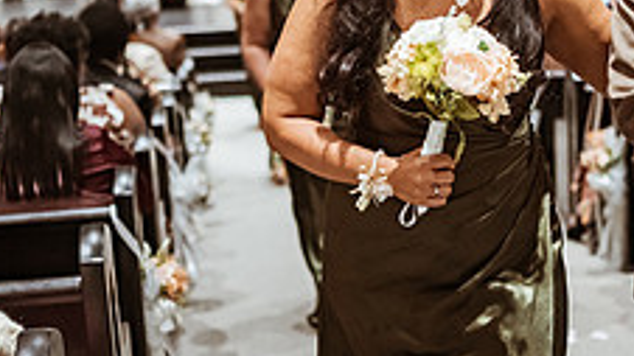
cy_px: 164
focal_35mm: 94
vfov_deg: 12.9
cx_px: 438
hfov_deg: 22.6
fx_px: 1580
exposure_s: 1/400
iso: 1000
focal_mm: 35
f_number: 1.8
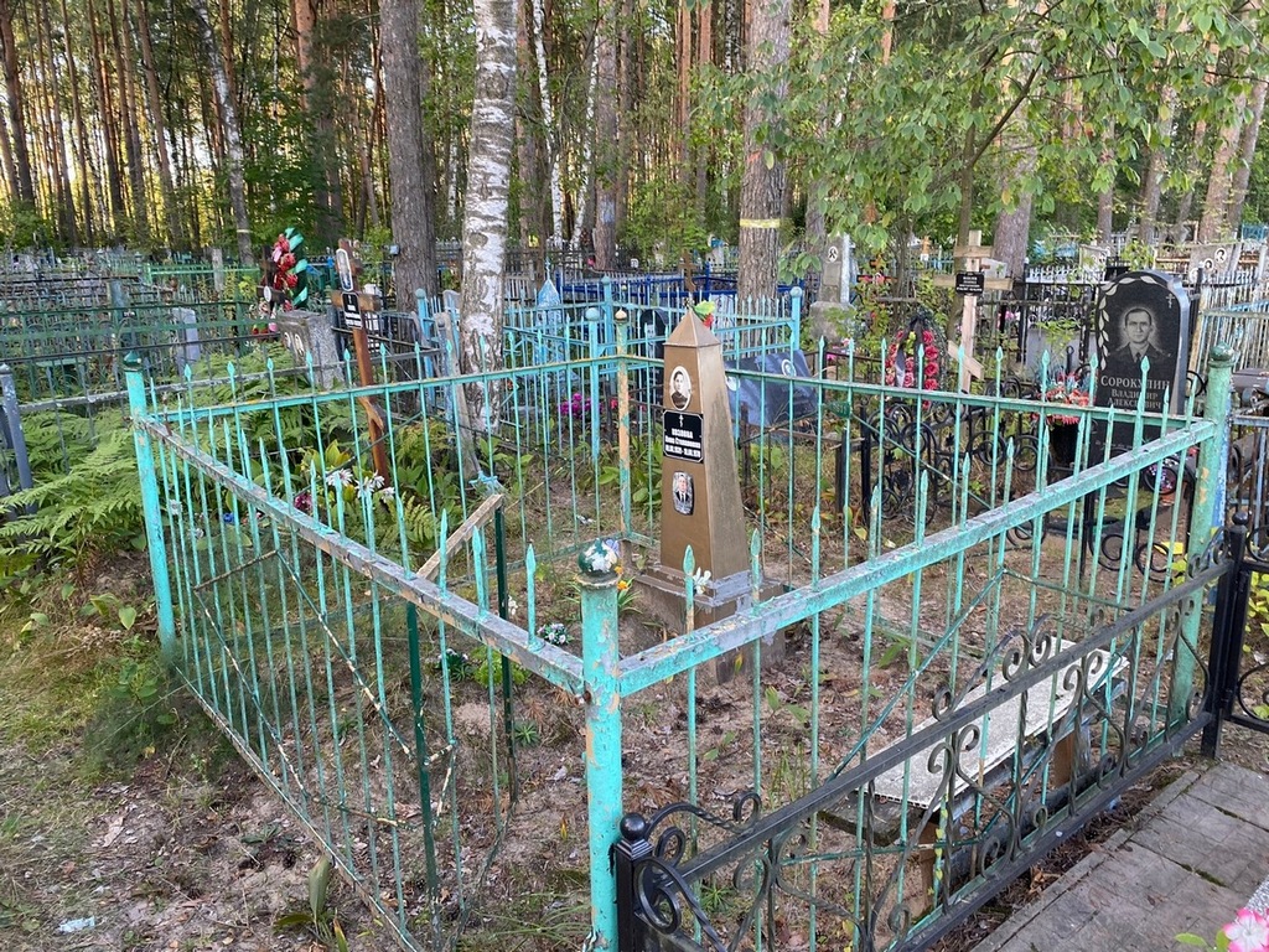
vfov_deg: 53.1
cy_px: 476
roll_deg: +1.8
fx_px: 953
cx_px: 634
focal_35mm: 26
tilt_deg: -8.3
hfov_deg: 67.3
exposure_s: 1/121
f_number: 1.8
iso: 100
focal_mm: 4.25
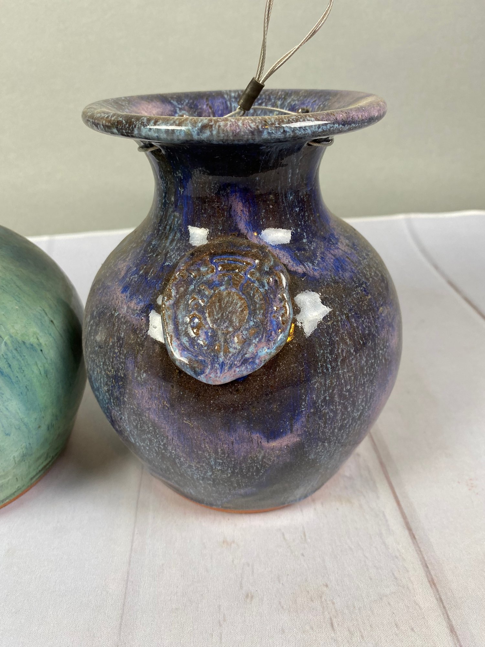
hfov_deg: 53.1
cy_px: 324
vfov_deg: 67.3
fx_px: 486
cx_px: 242
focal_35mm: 26
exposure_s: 1/120
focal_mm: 4.25
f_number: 1.8
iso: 125
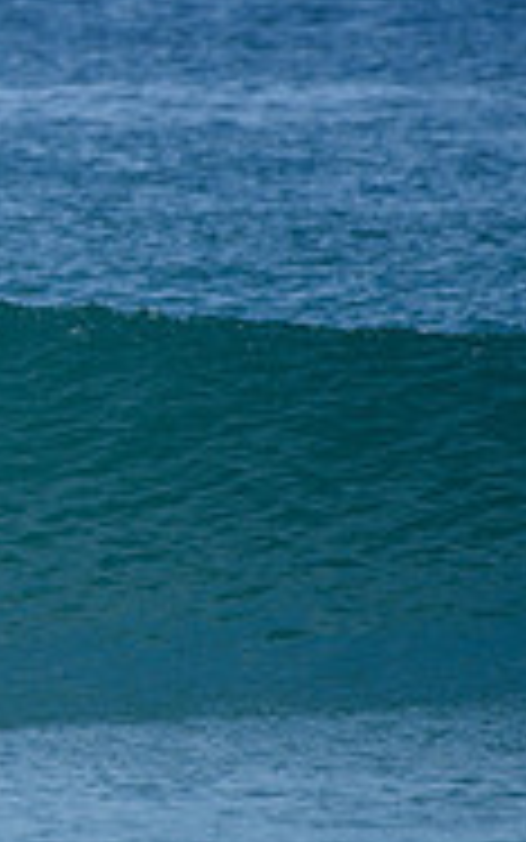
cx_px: -575
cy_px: 304
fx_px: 36189
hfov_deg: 0.8
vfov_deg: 1.3
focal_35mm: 1579
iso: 250
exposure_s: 1/2500
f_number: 6.3
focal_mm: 500
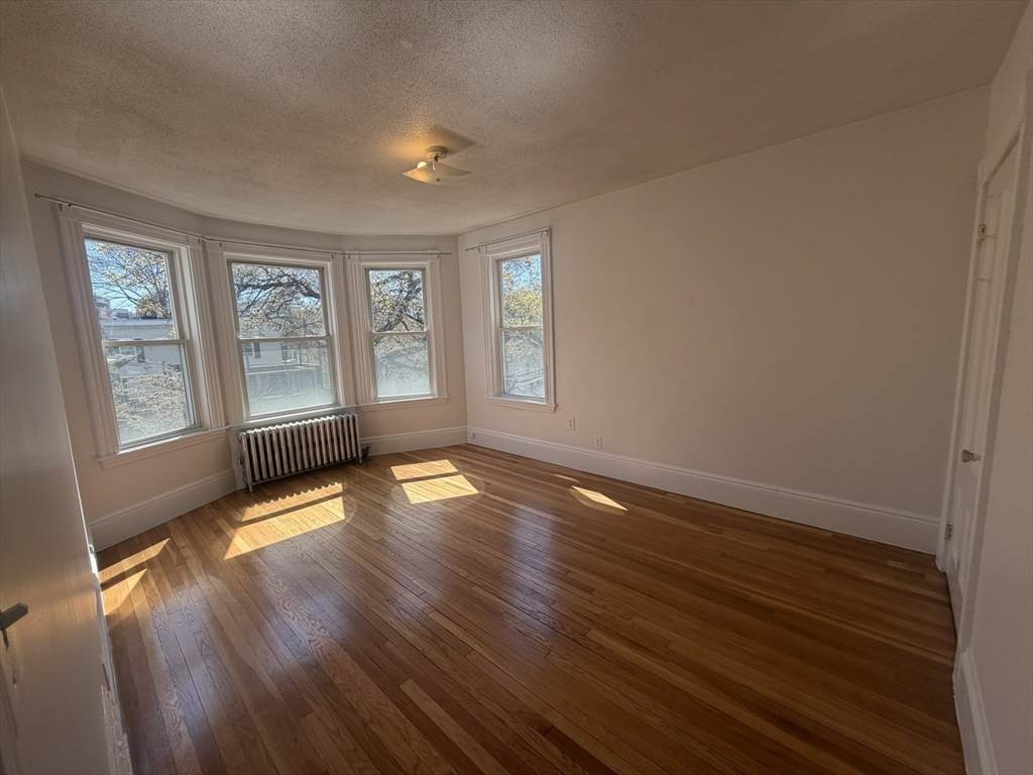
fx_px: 418
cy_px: 388
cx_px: 516
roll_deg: +2.6
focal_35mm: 14
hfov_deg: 102.1
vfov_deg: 85.7
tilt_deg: -8.3
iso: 40
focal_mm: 2.22
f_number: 2.2
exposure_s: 1/230
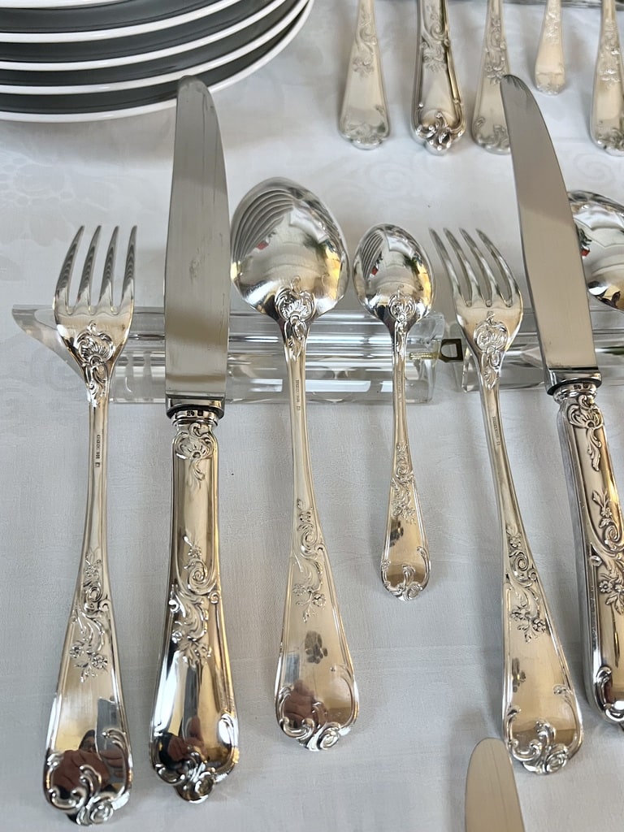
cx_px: 312
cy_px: 416
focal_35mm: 26
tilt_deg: -56.1
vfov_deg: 67.3
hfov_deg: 53.1
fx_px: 625
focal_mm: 5.7
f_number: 1.5
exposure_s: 1/50
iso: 250
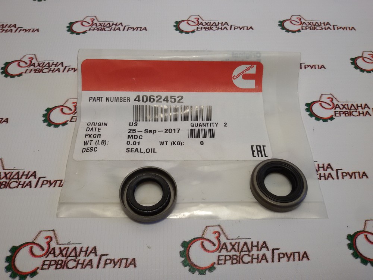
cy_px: 140
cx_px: 186
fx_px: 334
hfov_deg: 58.4
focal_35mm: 31
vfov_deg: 45.4
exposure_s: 1/100
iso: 40
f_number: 2.4
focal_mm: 2.93
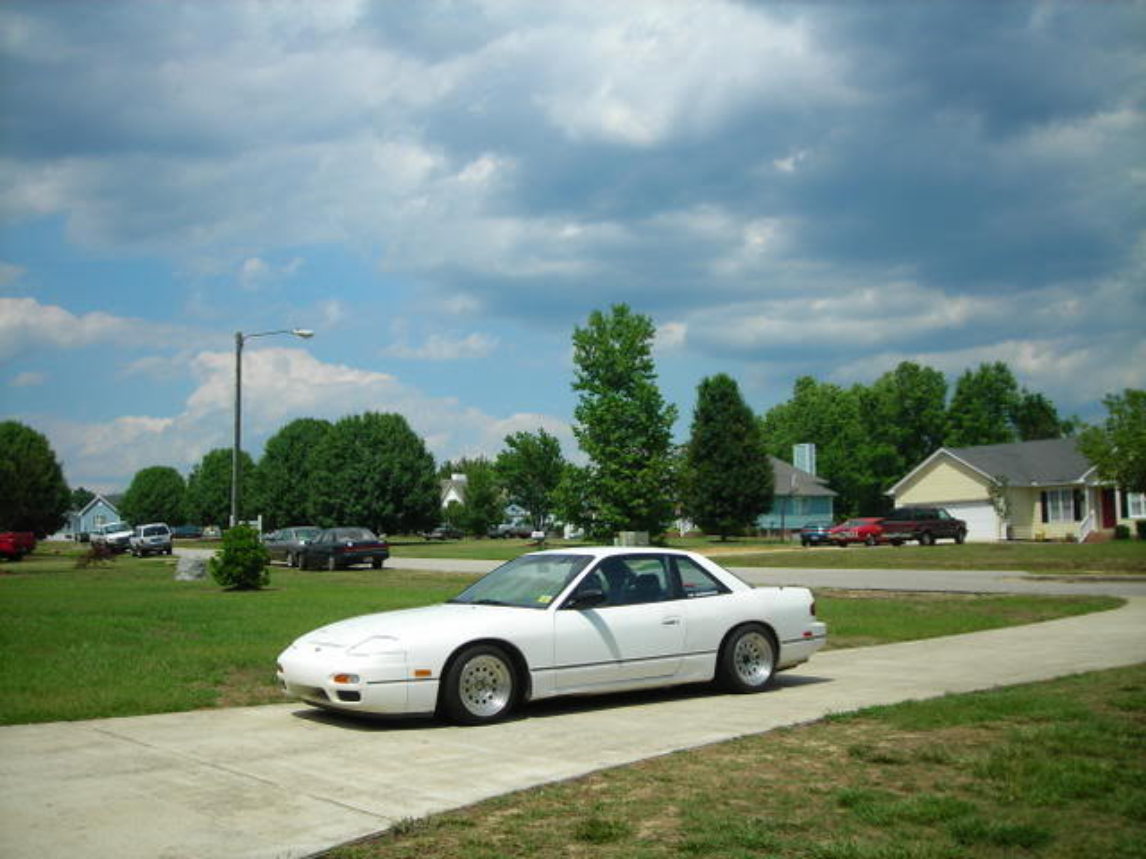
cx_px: 573
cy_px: 430
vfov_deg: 37.7
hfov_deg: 49.0
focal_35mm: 38
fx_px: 1258
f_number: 6.4
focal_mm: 6.3
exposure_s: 1/270
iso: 50
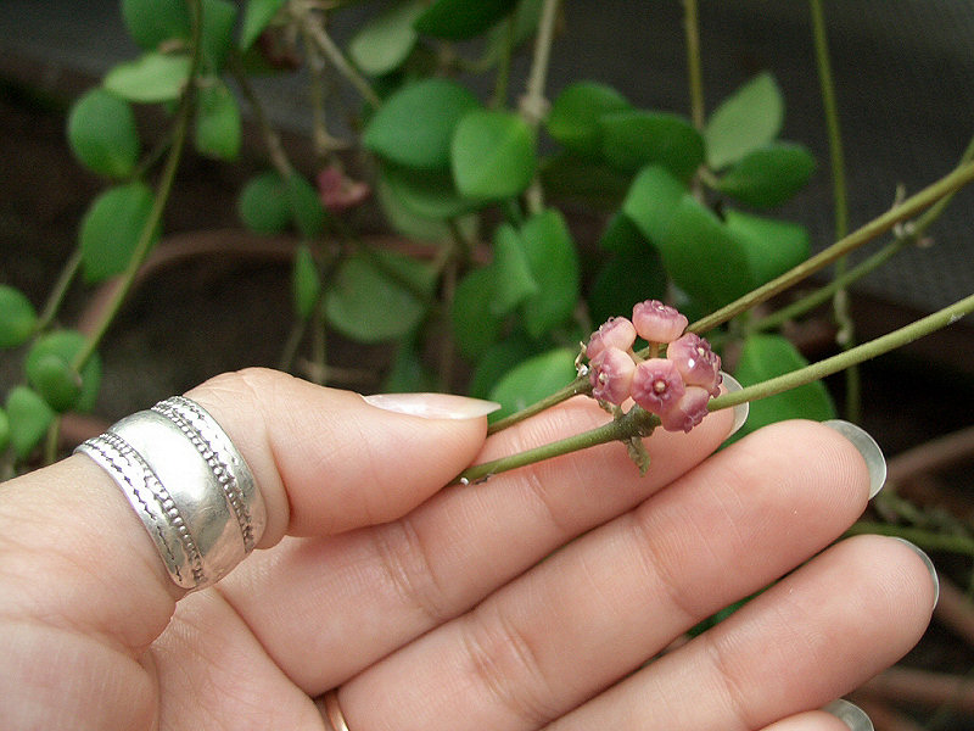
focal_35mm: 33
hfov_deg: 55.4
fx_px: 929
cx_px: 487
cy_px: 366
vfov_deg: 42.9
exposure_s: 1/25
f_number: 2.8
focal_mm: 7.1
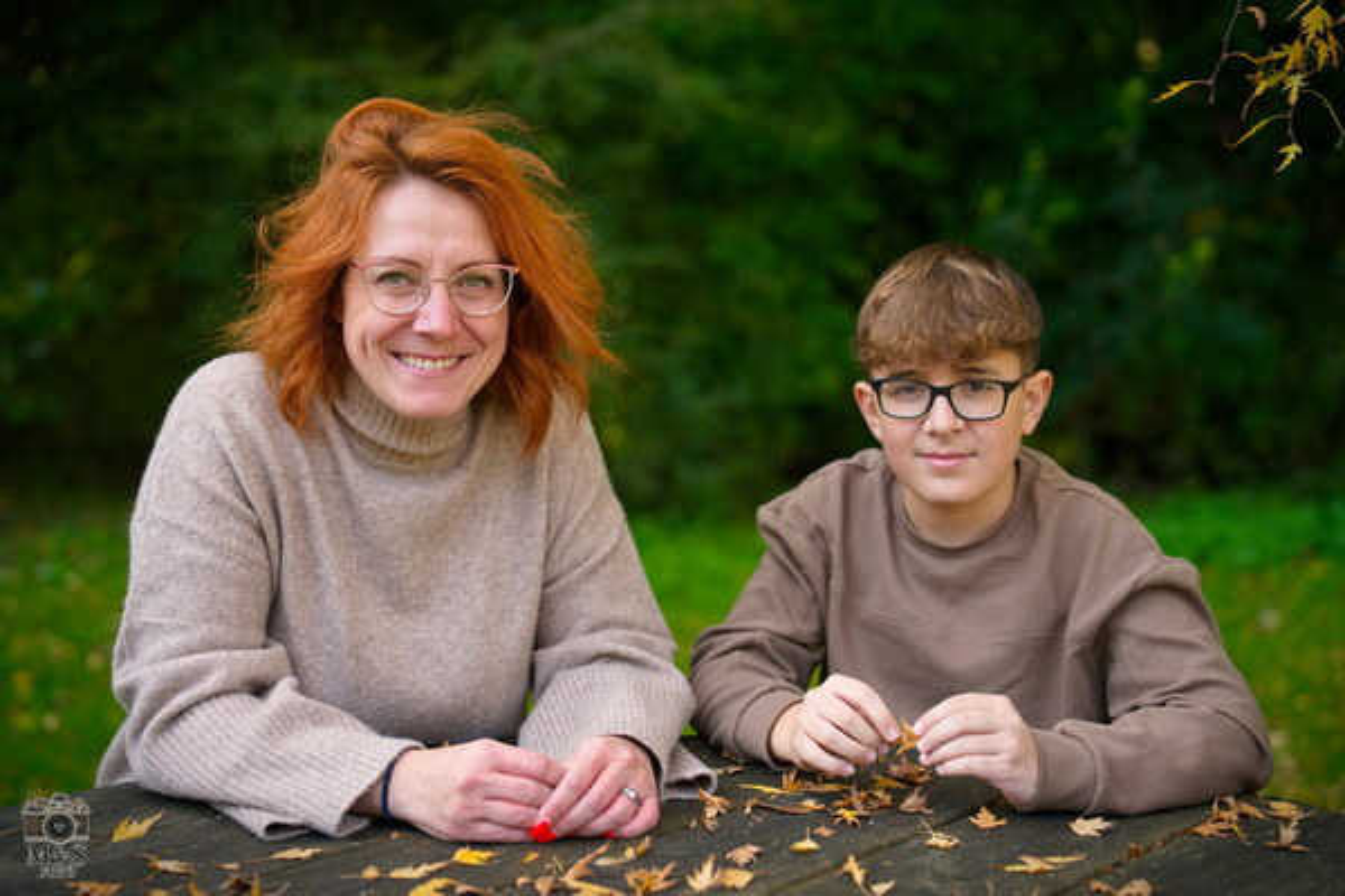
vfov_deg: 28.6
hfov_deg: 41.9
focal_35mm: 47
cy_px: 448
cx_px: 672
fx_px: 1756
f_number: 2.2
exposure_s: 1/800
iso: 500
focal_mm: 47
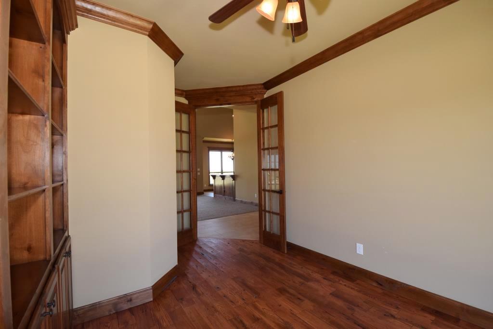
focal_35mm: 15
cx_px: 246
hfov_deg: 100.4
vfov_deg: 77.3
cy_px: 164
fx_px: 205
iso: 640
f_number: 5.6
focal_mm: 10
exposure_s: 1/125
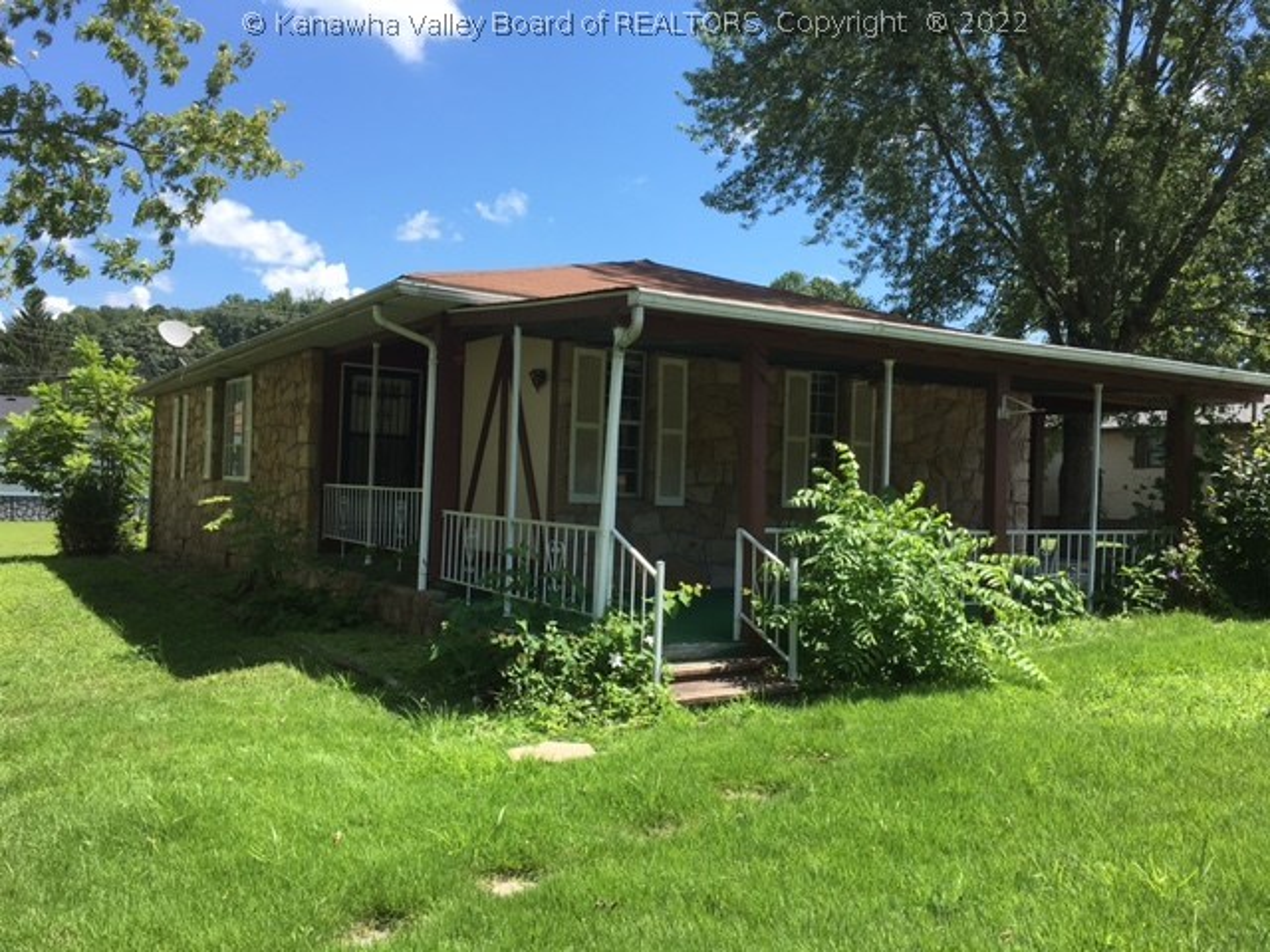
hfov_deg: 61.7
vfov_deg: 48.2
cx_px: 635
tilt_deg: -0.7
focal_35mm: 29
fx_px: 1064
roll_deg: -2.4
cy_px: 476
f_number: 2.2
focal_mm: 4.15
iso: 25
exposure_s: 1/950
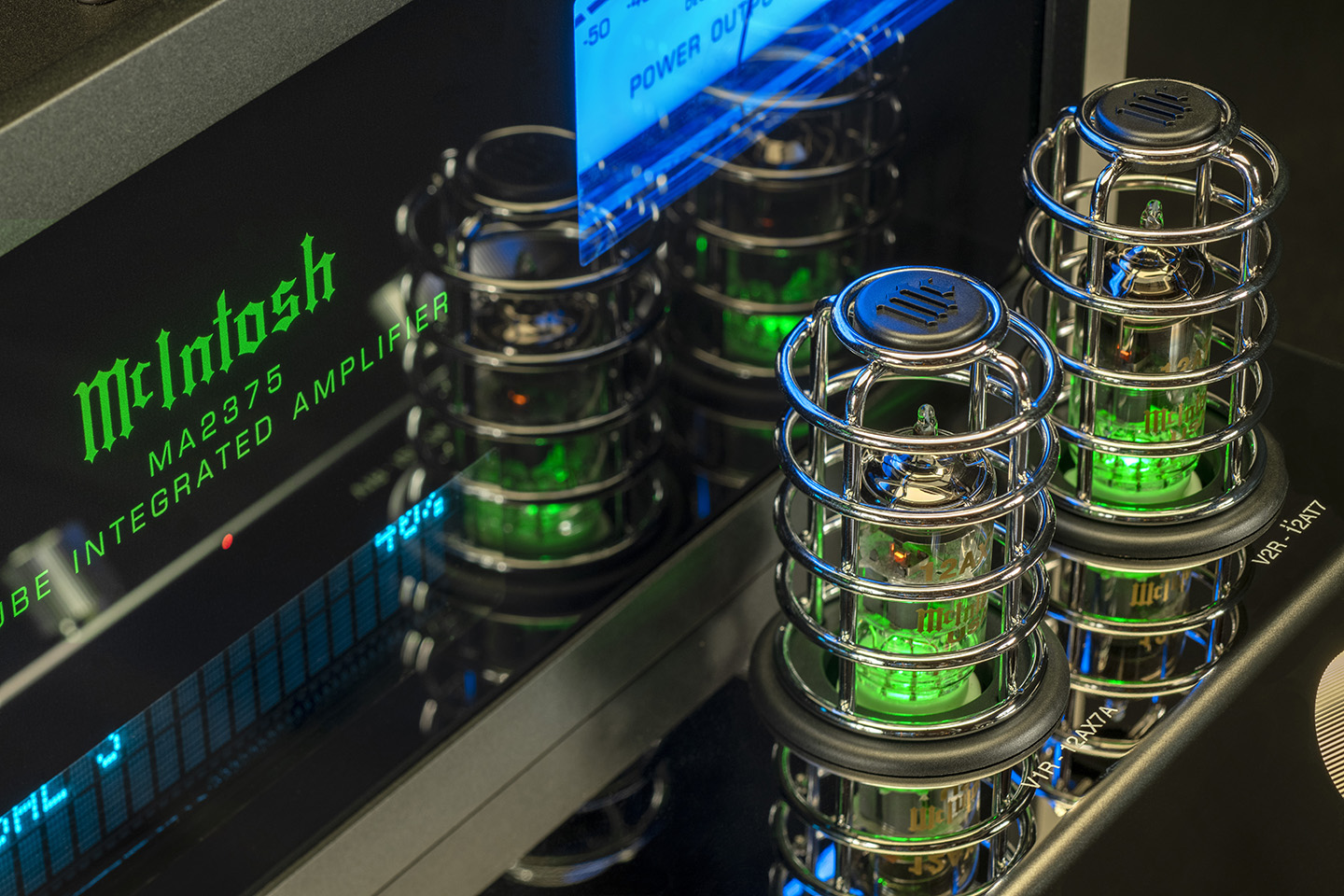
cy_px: 448
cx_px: 672
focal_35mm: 85
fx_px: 3173
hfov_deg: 23.9
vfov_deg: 16.1
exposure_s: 2
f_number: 13
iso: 200
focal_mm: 85
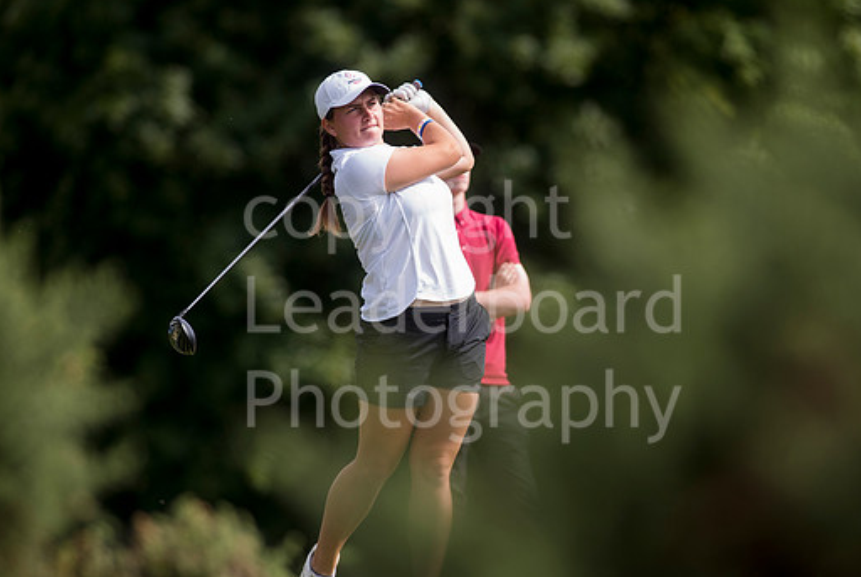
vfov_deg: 4.1
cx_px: 466
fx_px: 8143
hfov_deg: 6.1
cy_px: 320
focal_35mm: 340
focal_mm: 300
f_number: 5
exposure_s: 1/2500
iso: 500
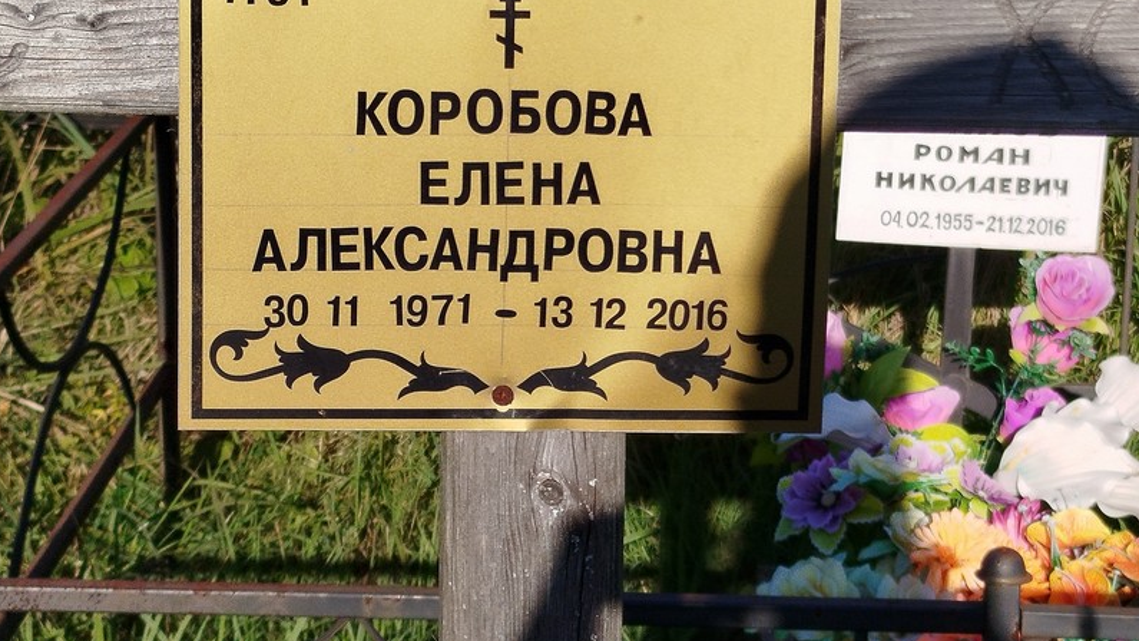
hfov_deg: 58.0
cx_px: 569
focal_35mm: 34
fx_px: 1027
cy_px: 219
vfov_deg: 34.4
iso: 50
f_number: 1.7
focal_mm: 5.31
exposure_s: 1/949
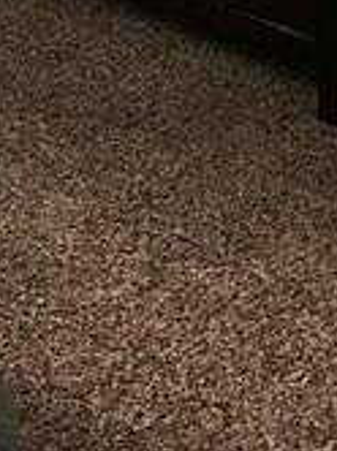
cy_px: -676
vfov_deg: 9.6
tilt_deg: -4.6
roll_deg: +0.4
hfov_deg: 7.8
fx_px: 2330
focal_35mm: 179
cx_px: -402
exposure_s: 1/30
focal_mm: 4.15
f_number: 2.2
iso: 40
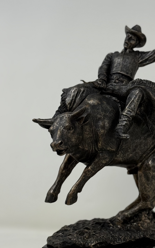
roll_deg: +1.0
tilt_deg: -9.7
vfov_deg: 25.4
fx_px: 547
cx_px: 104
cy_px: 167
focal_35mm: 81
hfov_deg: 16.1
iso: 64
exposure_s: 1/249
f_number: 1.78
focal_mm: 6.76
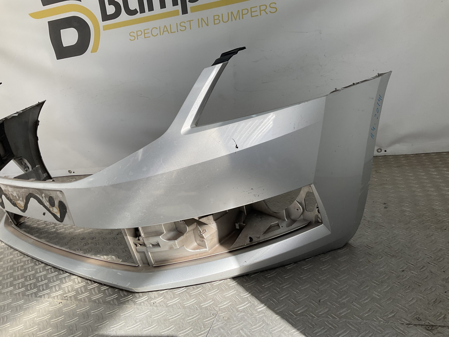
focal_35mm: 29
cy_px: 168
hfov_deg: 61.7
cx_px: 224
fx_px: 376
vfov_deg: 48.2
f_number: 1.8
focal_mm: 3
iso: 16
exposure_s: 1/804
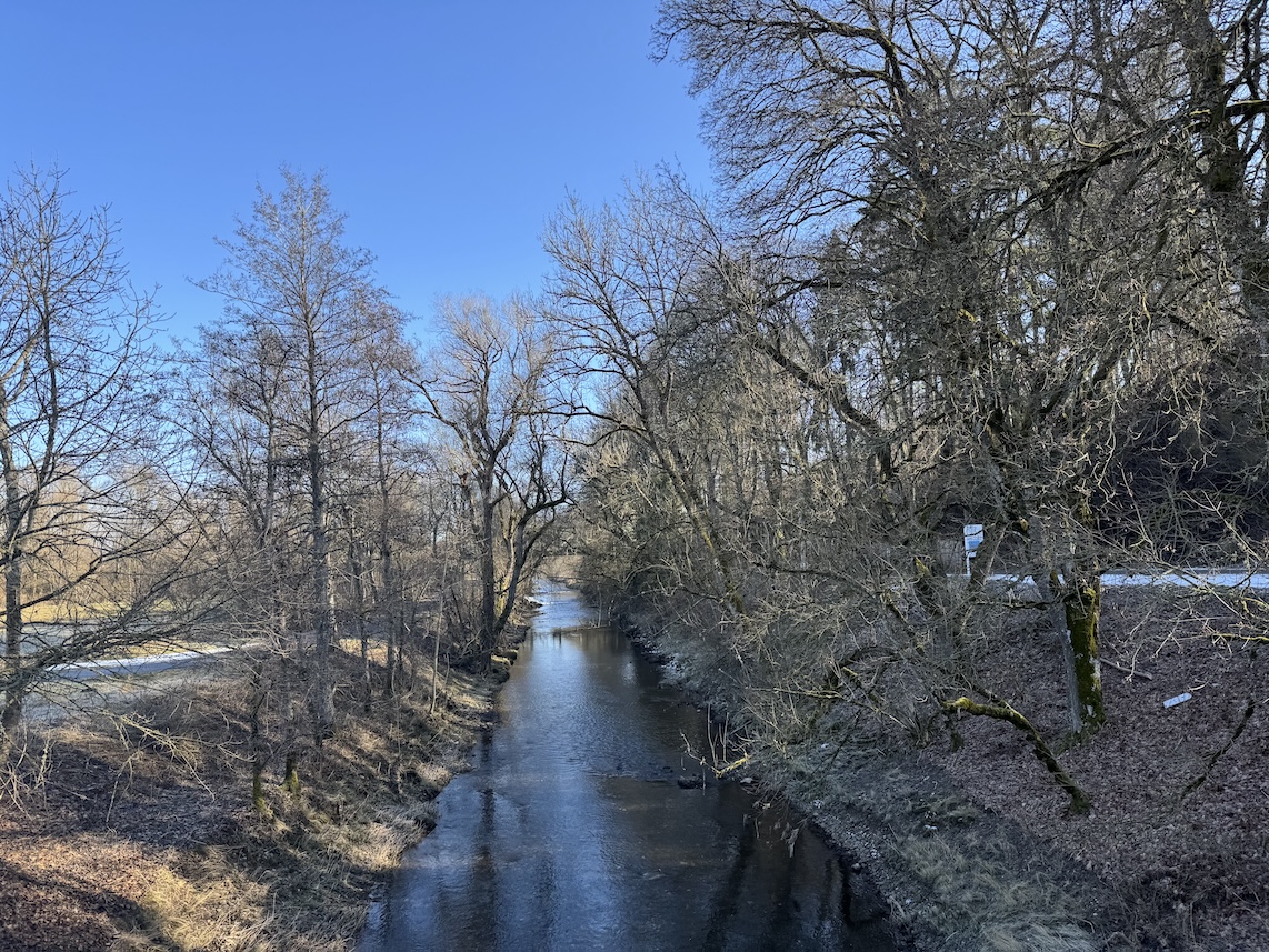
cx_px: 634
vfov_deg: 56.8
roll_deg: +1.6
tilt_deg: +5.8
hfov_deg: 71.6
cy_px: 476
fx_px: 880
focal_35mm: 24
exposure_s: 1/1215
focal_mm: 6.76
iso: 80
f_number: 1.78
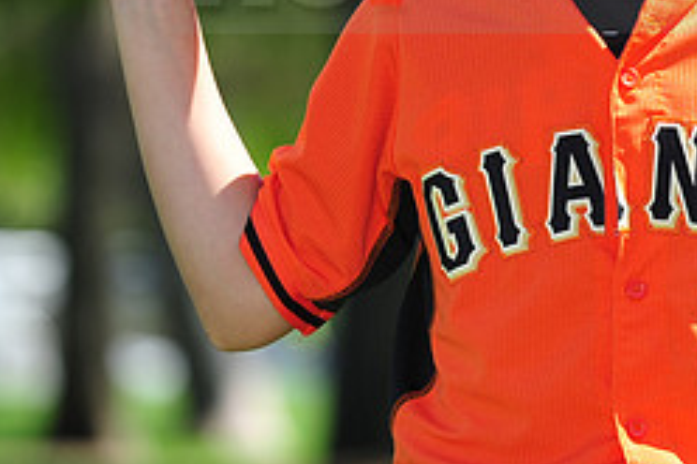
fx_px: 7933
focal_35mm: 410
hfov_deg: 5.0
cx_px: 649
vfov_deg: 3.3
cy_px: -51
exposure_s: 1/800
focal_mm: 175
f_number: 4.5
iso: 200
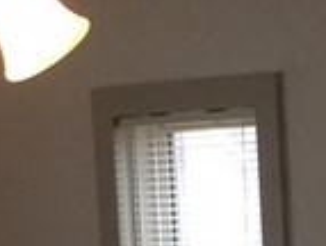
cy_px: 597
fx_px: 1954
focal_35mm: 207
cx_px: 310
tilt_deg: -10.9
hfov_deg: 9.5
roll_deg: +2.0
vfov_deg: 6.8
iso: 50
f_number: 2.2
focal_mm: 4.15
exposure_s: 1/30
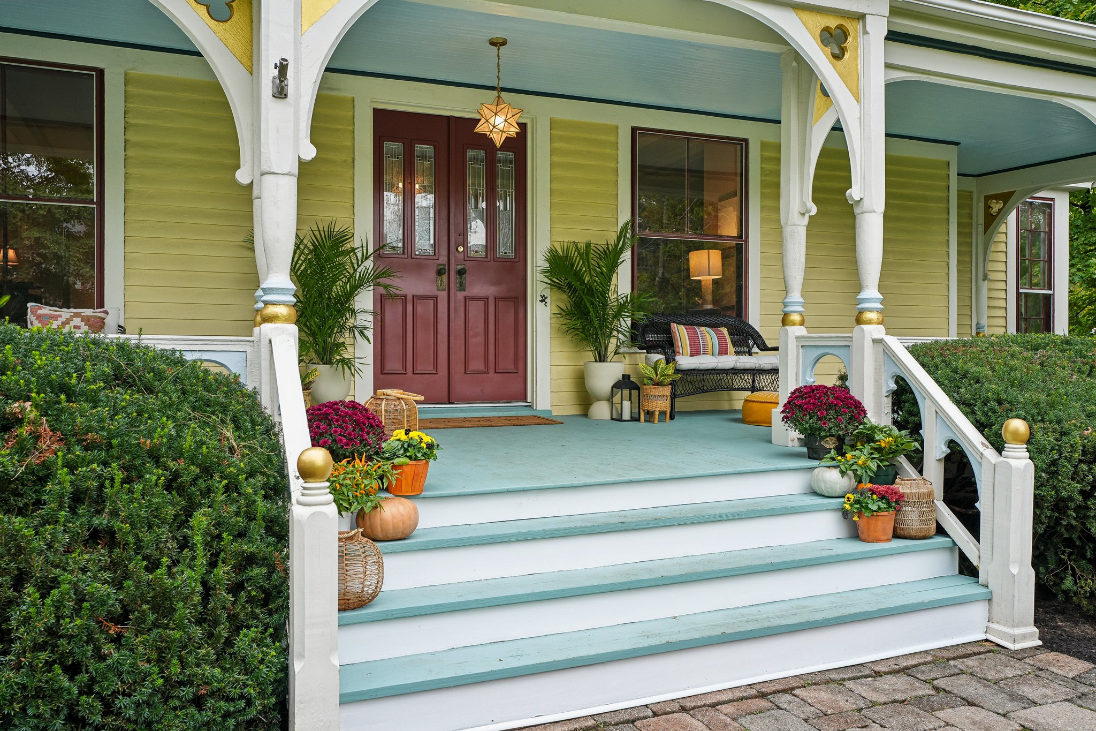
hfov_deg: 65.5
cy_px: 366
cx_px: 548
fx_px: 852
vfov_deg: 46.4
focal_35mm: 28
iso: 400
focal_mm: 28
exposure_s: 1/200
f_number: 5.6
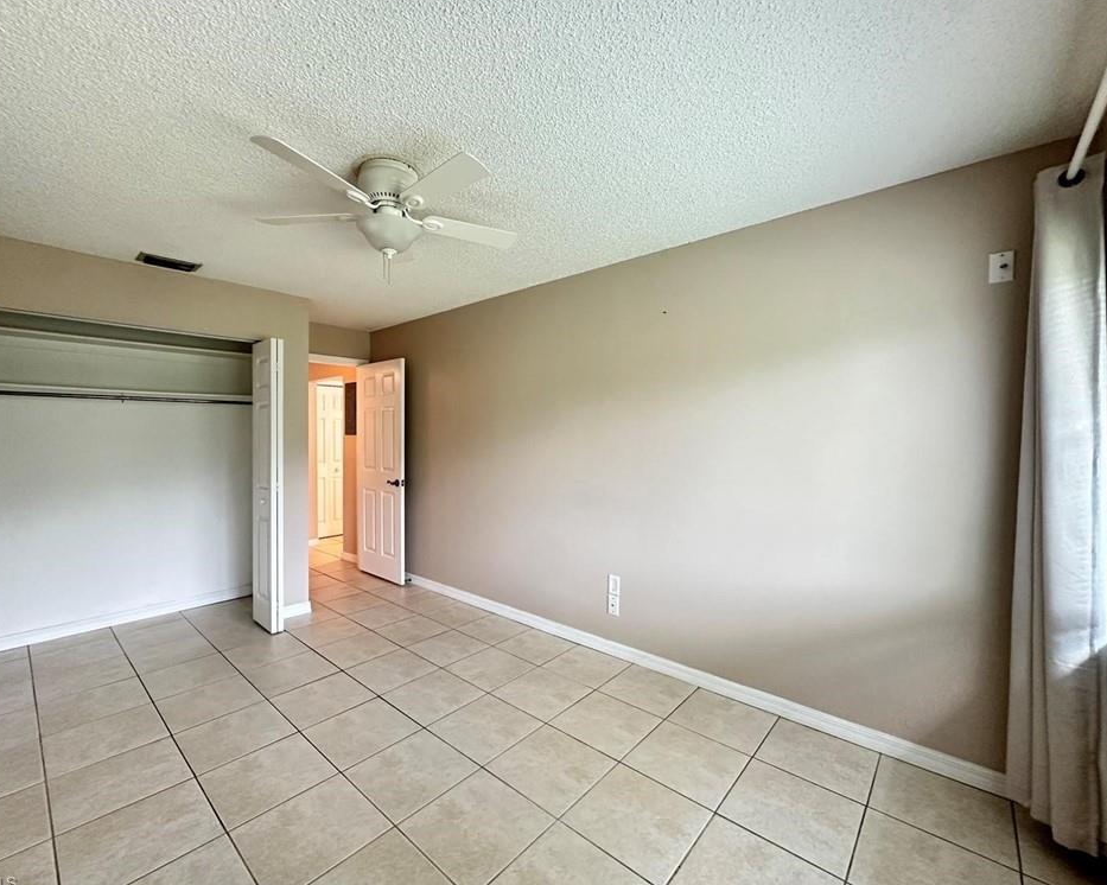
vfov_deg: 84.0
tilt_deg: -2.1
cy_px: 439
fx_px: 491
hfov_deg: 96.8
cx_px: 536
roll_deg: -0.5
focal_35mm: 15
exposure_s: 1/60
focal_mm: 2.22
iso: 400
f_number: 2.2
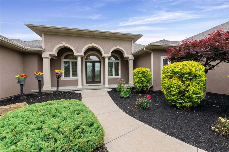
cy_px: 76
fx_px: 89
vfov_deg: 81.1
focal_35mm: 14
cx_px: 114
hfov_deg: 104.3
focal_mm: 14
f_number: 11
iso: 400
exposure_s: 1/50
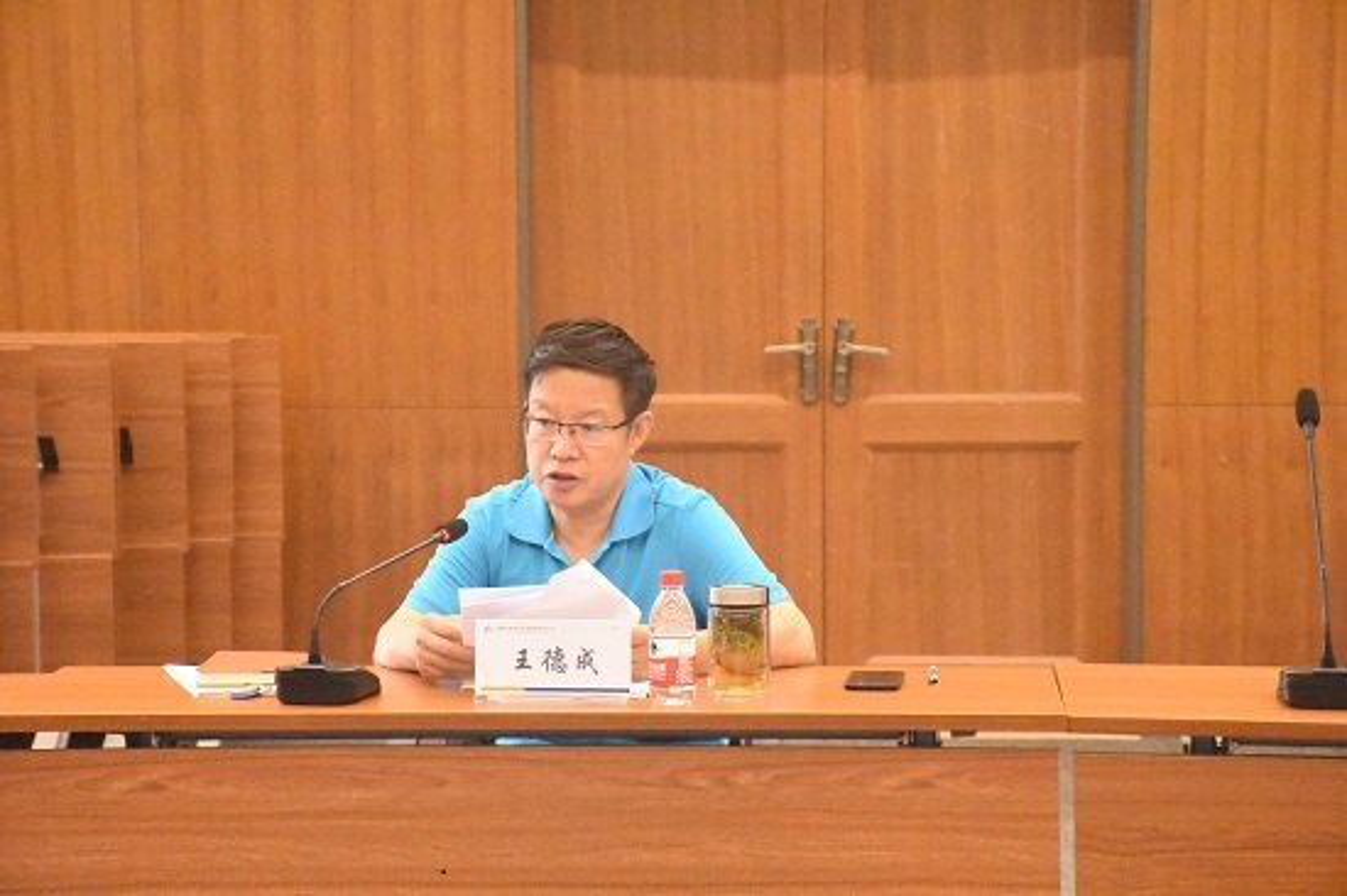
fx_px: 4207
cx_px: 674
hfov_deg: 18.2
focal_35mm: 112
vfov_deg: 12.2
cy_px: 448
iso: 25600
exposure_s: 1/125
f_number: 7.1
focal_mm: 75
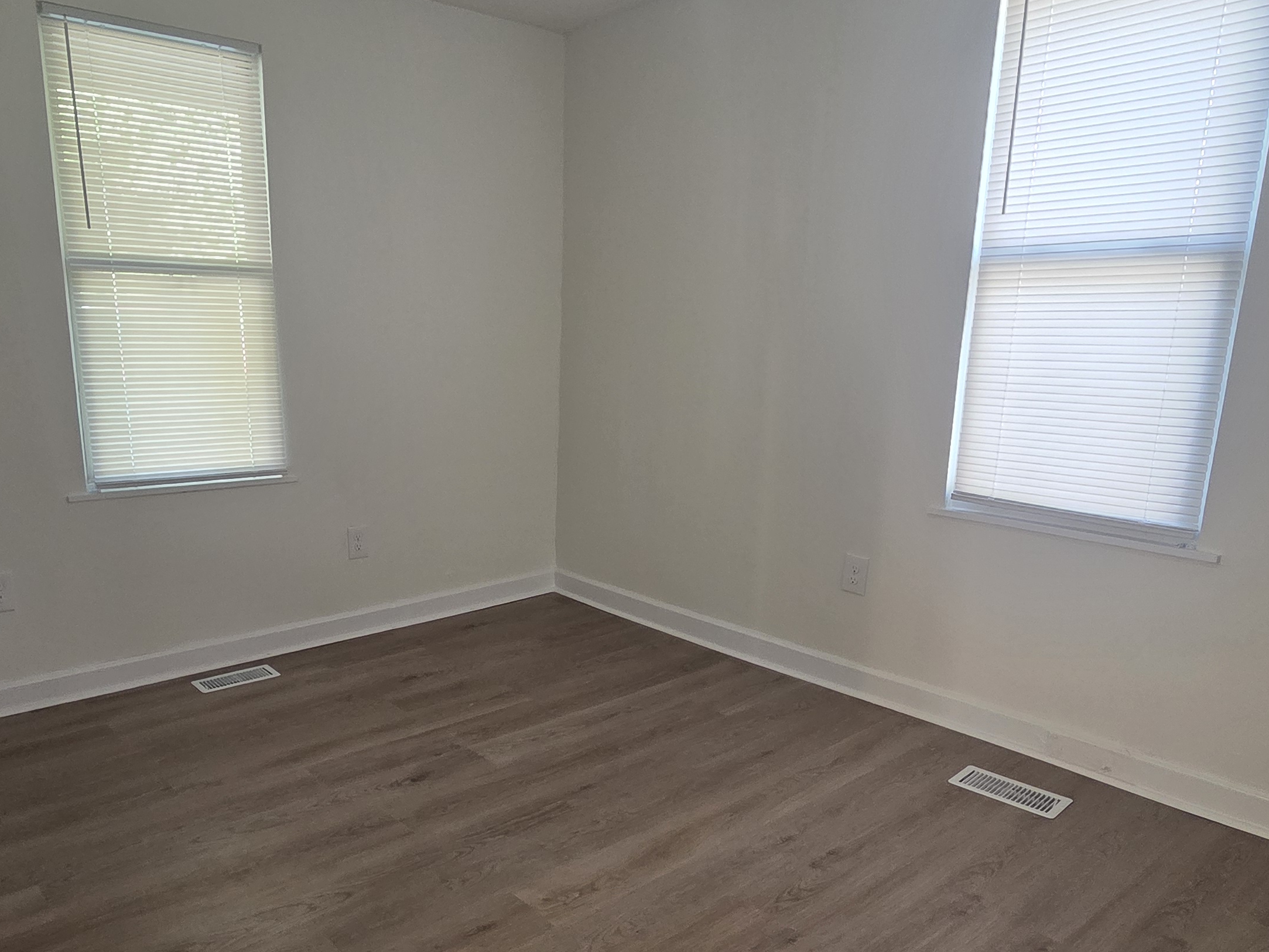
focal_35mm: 24
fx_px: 880
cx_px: 564
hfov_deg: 71.4
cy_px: 566
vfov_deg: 56.4
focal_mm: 2.2
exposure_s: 1/60
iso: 320
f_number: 2.2
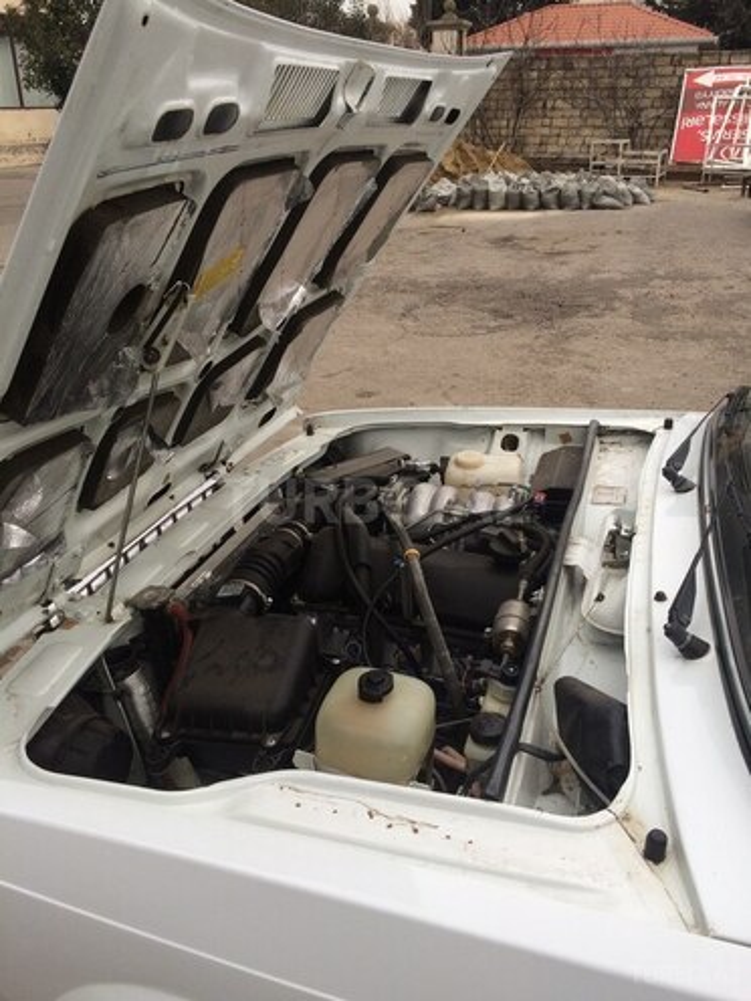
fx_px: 839
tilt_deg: -27.0
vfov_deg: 61.7
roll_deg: +1.6
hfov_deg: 48.2
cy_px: 500
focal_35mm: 29
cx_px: 376
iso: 40
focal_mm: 4.15
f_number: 2.2
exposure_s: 1/100
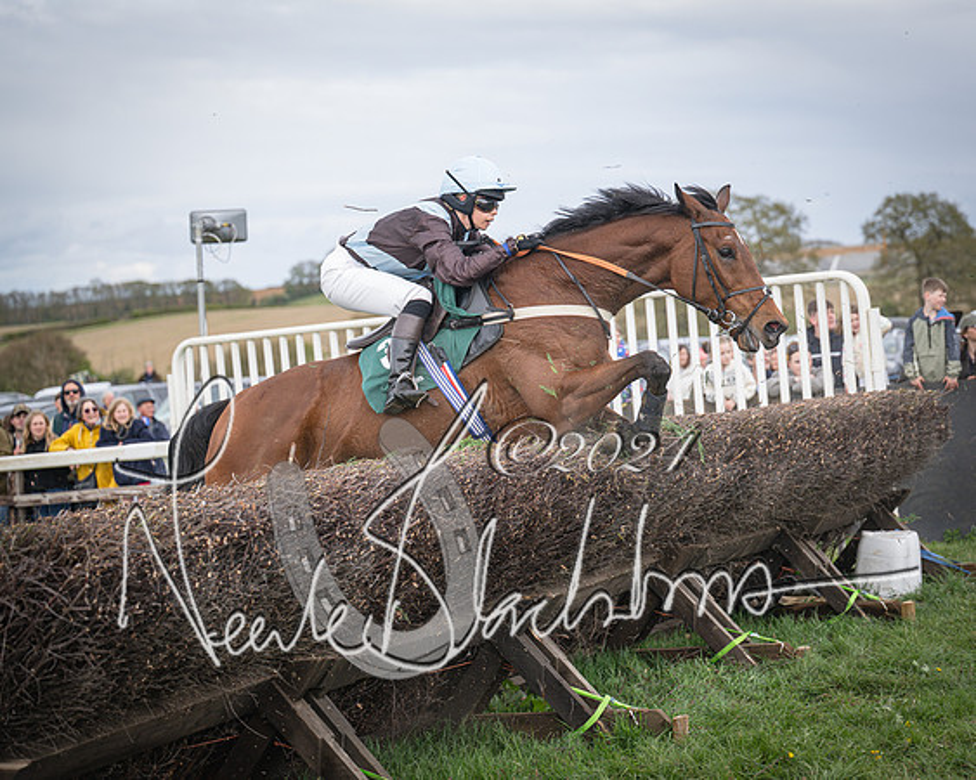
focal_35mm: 83
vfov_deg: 18.6
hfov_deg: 23.1
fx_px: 2384
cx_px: 554
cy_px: 393
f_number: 2.8
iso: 400
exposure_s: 1/2000
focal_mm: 70
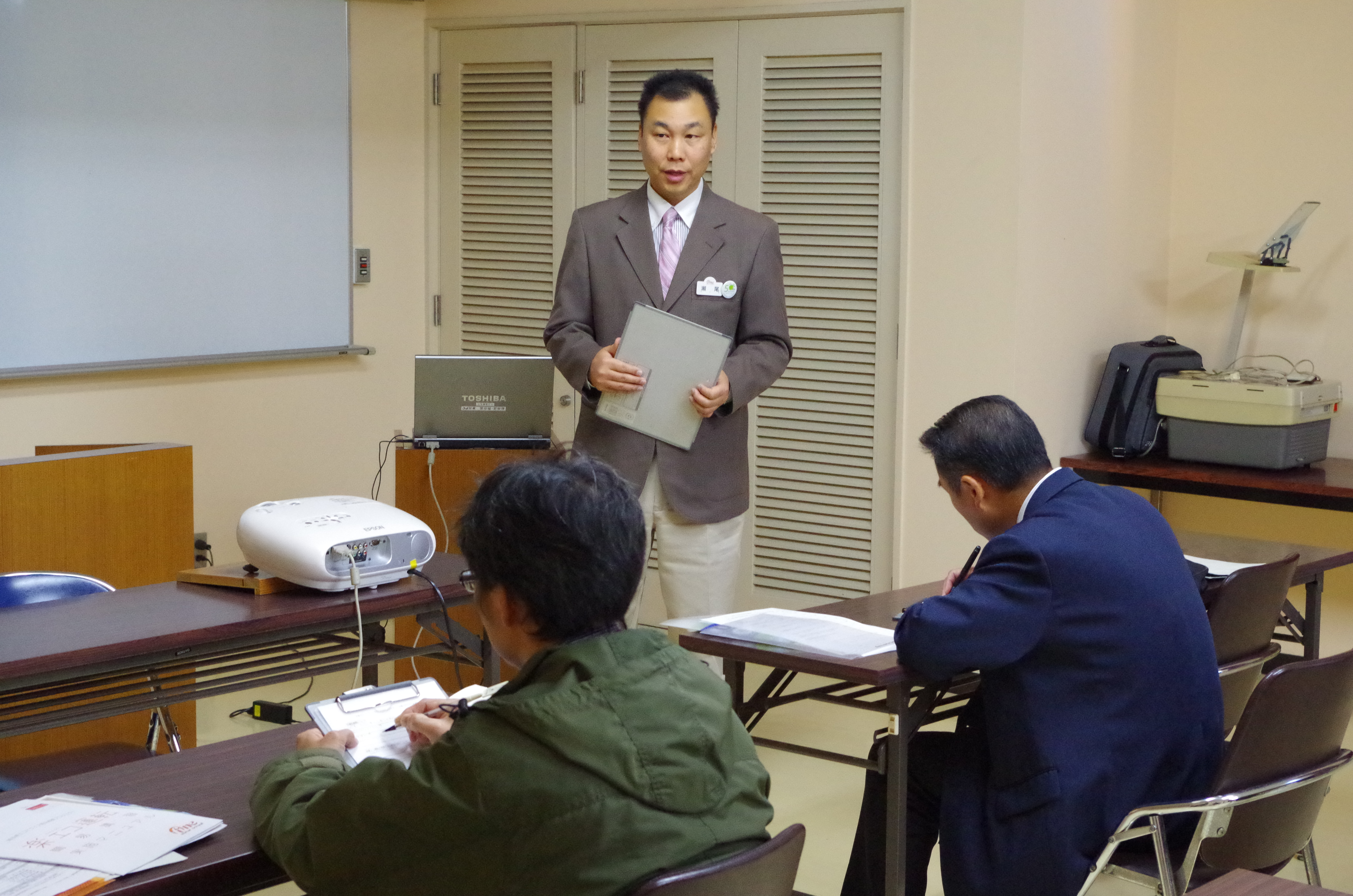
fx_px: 2250
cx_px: 676
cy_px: 448
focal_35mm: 60
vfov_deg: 22.5
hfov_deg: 33.5
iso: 6400
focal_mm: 40
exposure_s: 1/80
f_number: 7.1
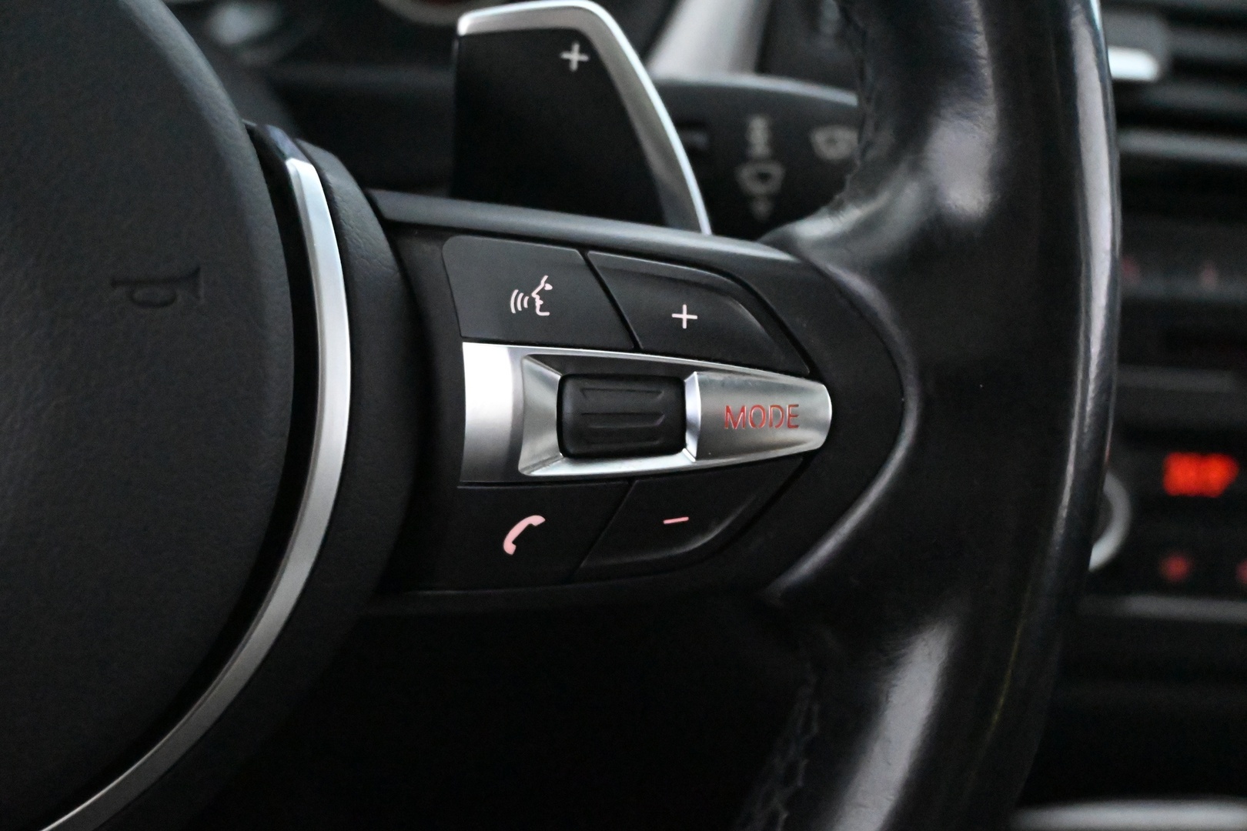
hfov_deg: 38.9
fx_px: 1766
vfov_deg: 26.5
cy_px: 416
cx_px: 624
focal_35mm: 51
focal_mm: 34
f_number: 5
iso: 20000
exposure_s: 1/50
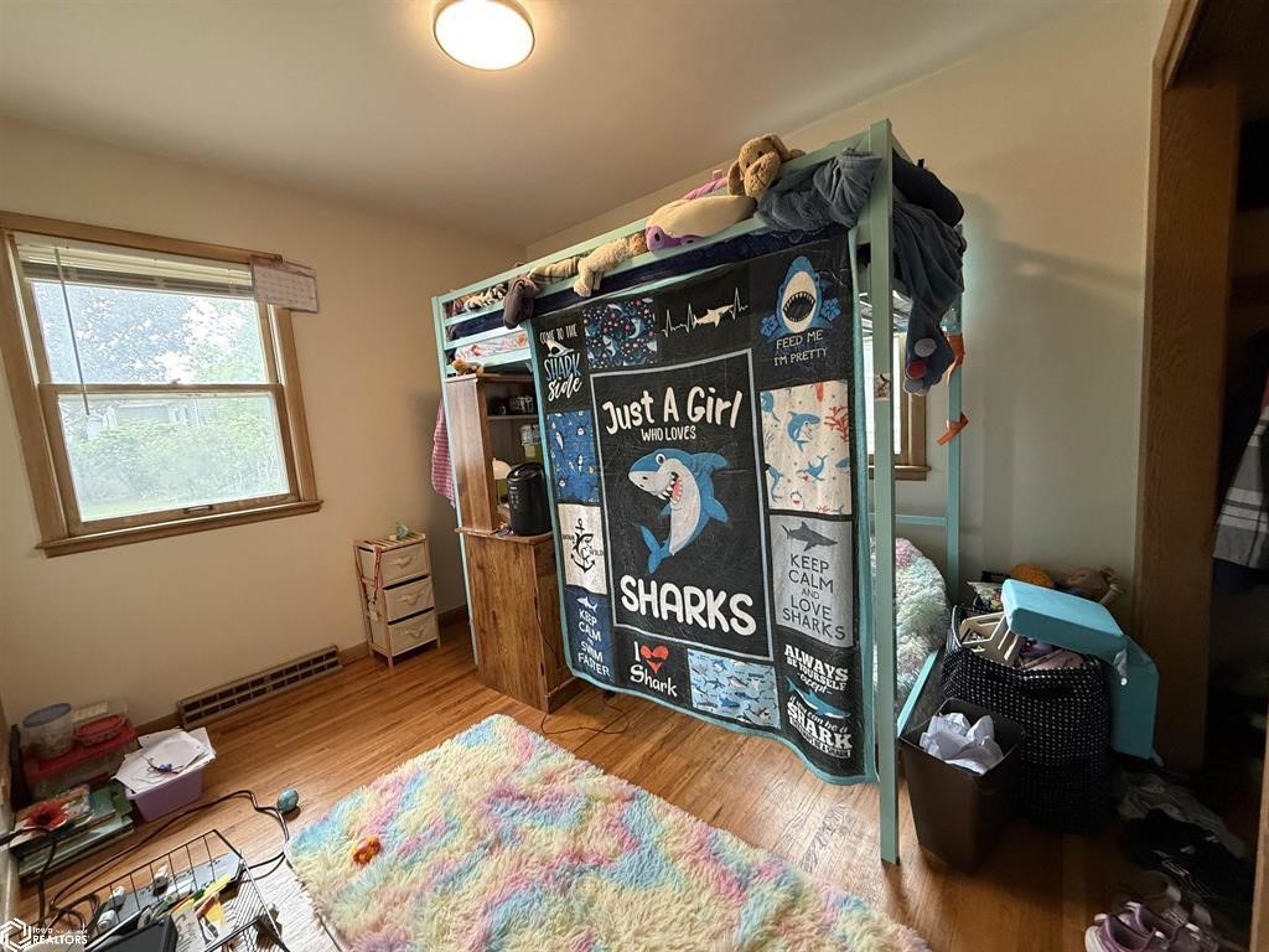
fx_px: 513
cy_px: 476
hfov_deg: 102.1
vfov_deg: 85.7
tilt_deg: -5.7
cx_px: 634
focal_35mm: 14
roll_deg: +4.1
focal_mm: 2.22
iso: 320
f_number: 2.2
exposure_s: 1/60
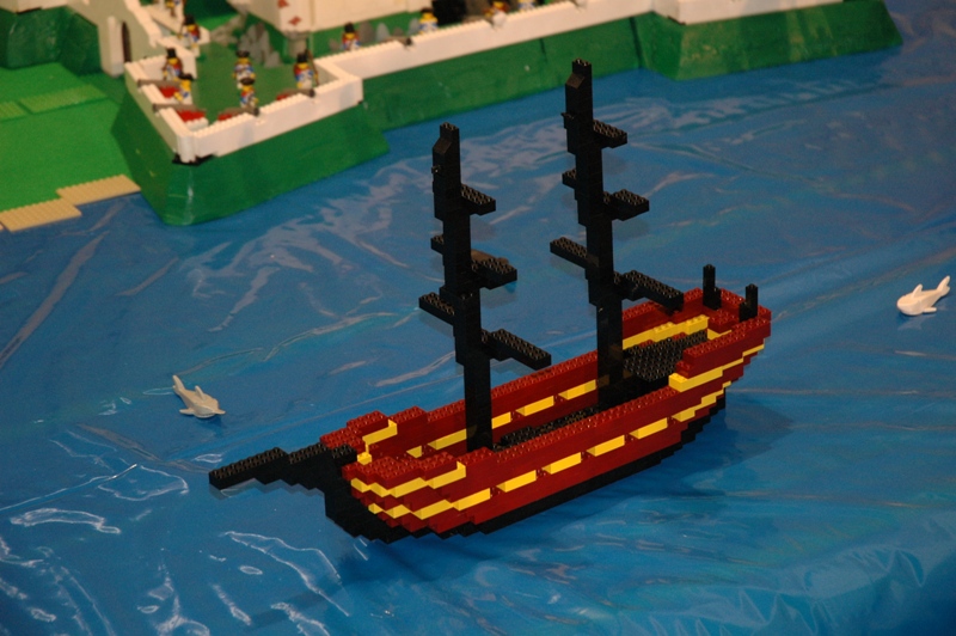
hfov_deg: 21.9
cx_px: 478
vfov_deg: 14.7
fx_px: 2468
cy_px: 318
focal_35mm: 93
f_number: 4.5
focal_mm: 62
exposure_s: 1/60
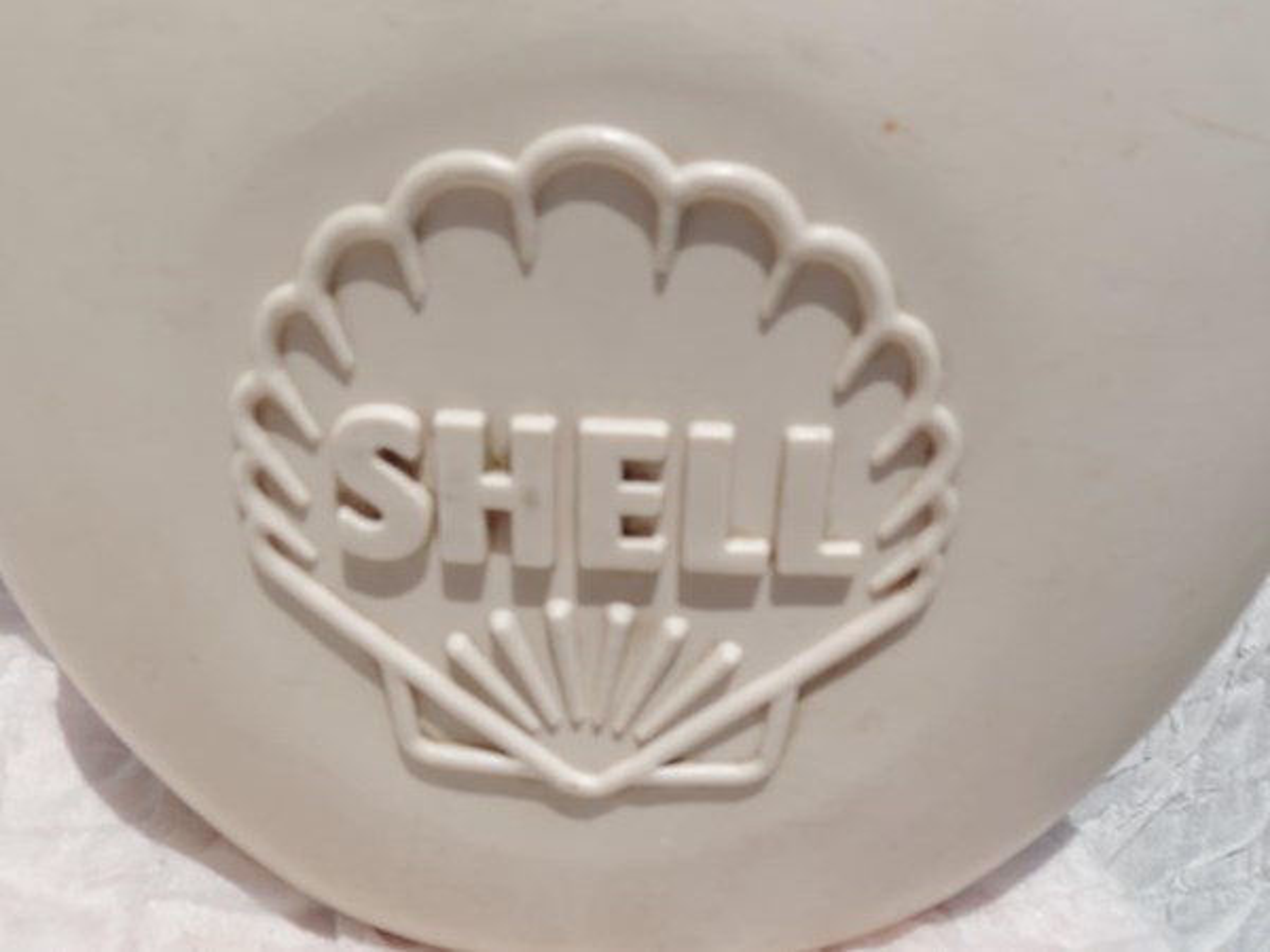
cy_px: 476
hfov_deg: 60.0
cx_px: 635
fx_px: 1101
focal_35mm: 30
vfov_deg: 46.8
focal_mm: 5.3
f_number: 4.4
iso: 80
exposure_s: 1/1250
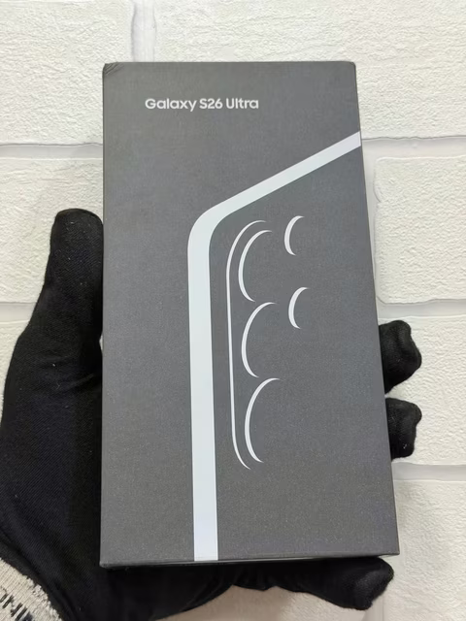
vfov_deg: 39.7
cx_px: 233
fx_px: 862
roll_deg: +0.6
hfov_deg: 30.3
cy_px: 310
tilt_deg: +2.1
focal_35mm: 48
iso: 100
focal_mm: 6.76
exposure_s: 1/100
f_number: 1.78
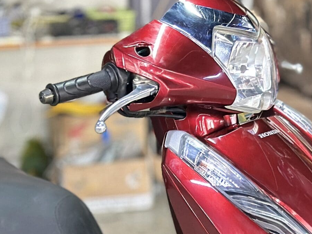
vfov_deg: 10.6
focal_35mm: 137
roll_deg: +1.5
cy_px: 310
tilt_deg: -19.5
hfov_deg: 14.4
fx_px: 1235
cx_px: 133
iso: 800
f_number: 1.78
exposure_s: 1/33
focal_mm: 6.86
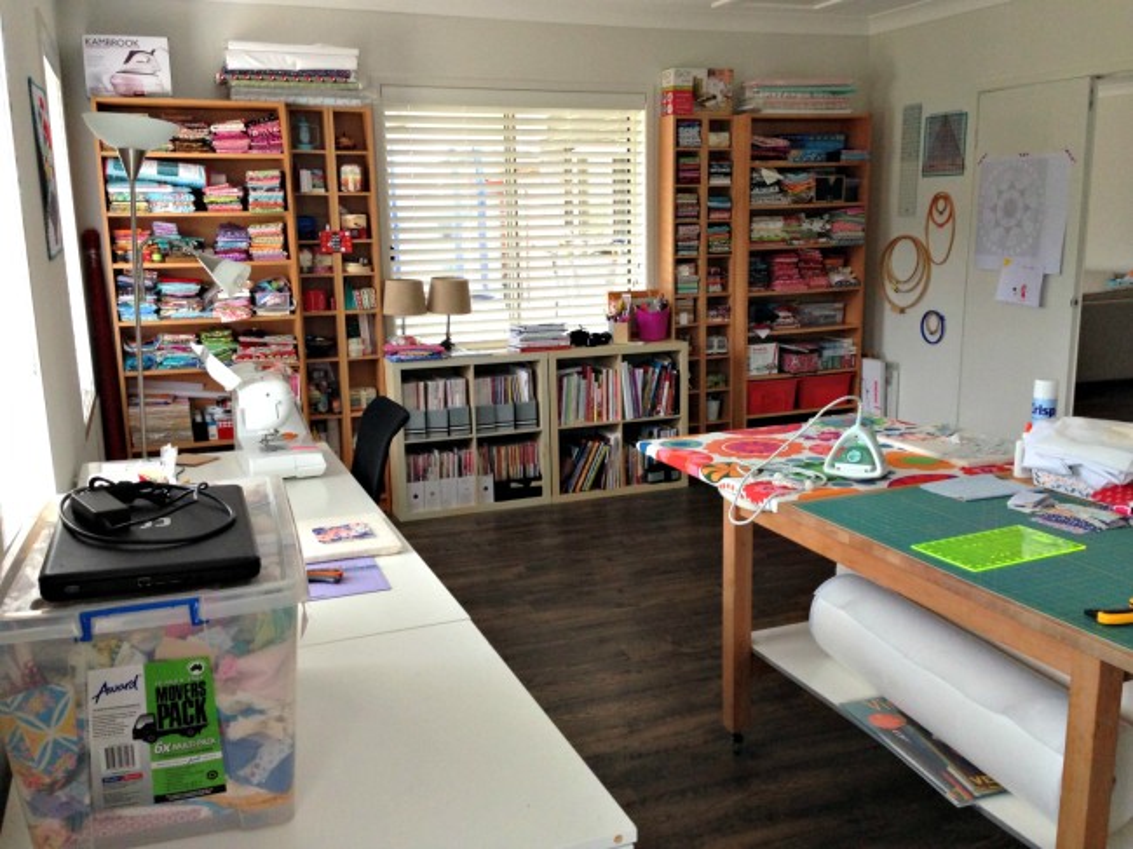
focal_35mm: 33
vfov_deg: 42.9
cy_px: 424
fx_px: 1080
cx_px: 566
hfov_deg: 55.4
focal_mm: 4.12
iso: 160
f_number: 2.4
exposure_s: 1/20
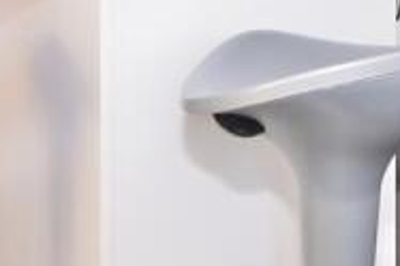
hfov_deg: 33.9
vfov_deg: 20.4
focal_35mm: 58
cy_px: -122
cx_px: 308
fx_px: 641
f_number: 8
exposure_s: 1/8
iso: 400
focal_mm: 11
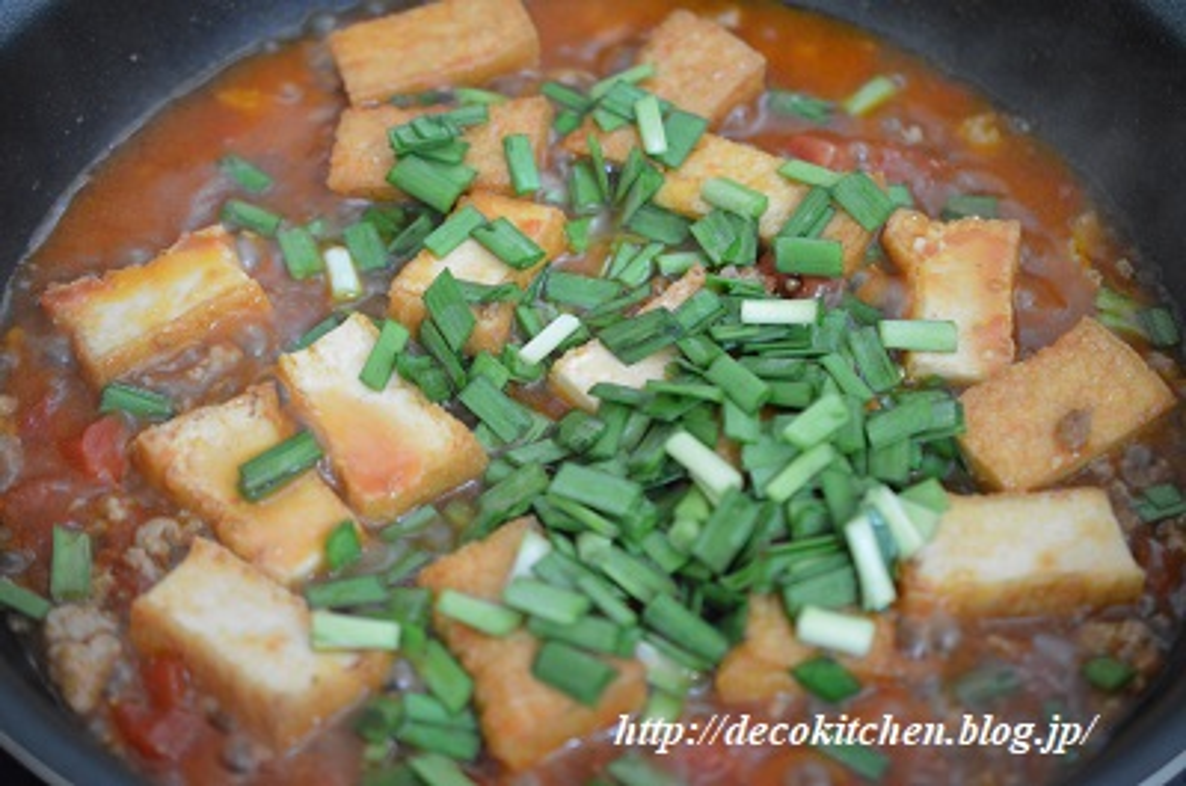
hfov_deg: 33.5
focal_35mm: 60
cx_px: 593
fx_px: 1973
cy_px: 393
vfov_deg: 22.5
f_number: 3
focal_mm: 40
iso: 1800
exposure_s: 1/60
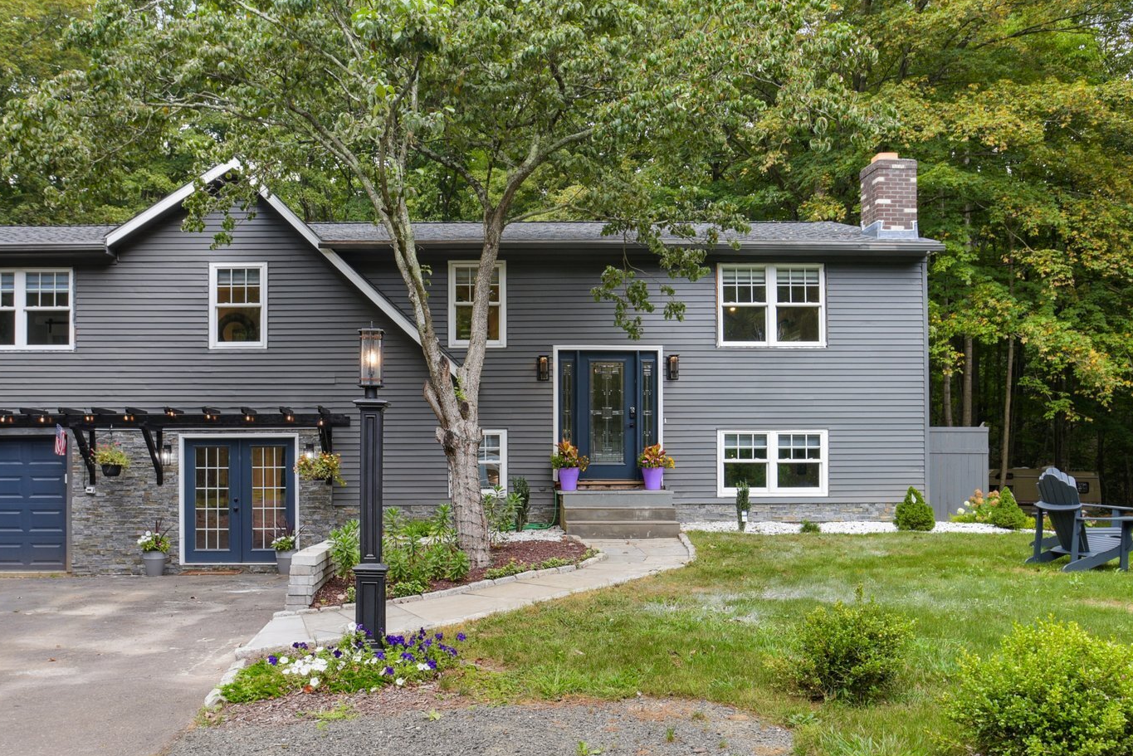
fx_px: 944
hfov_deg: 61.6
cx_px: 481
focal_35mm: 30
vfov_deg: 43.3
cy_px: 465
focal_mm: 20
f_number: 11
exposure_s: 1/60
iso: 400
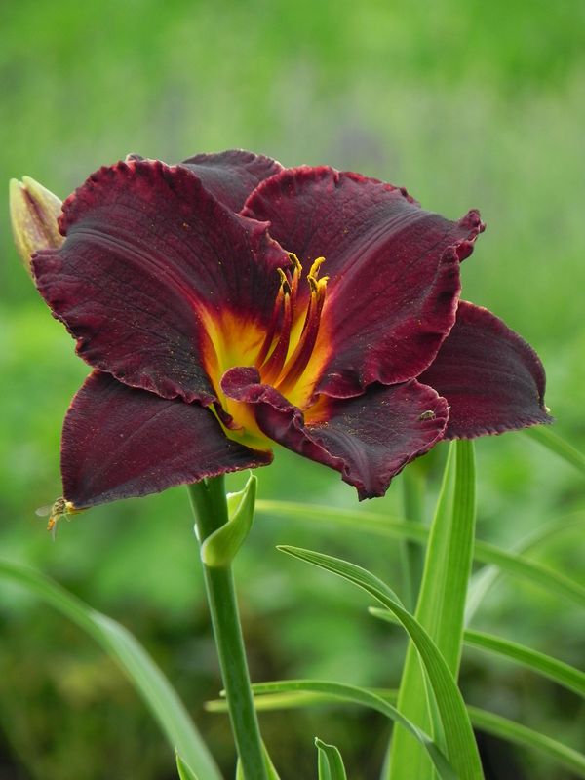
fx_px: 10838
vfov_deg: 4.1
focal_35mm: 481
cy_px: 390
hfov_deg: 3.1
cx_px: 292
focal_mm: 85.6
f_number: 5
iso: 160
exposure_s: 1/125
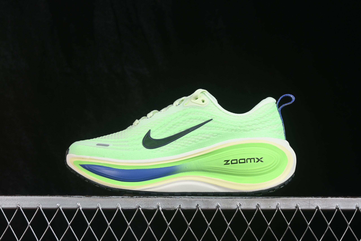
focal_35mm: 75
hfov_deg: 27.0
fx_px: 752
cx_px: 180
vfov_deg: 18.2
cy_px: 120
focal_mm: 50
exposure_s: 1/80
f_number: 8
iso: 160
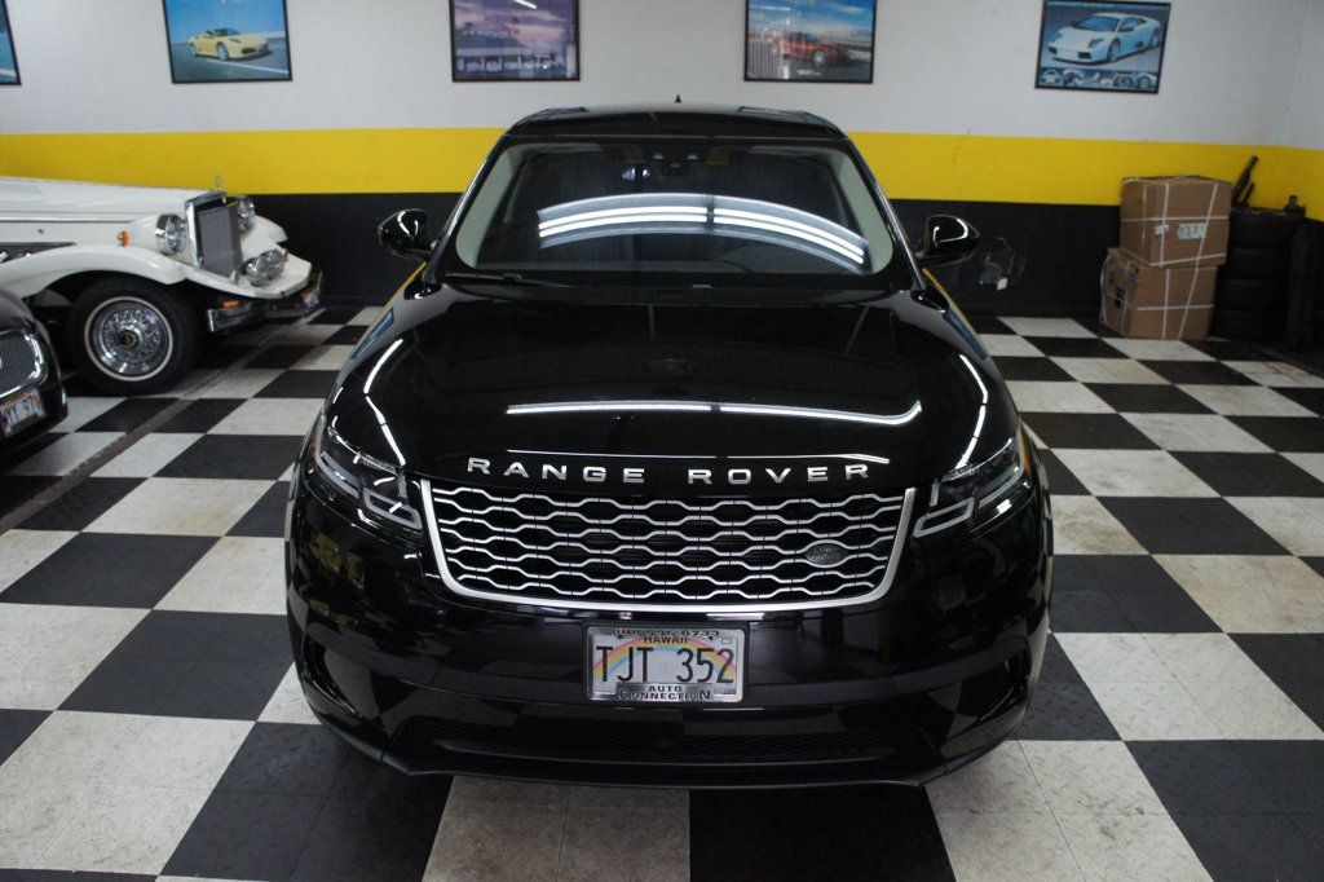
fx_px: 993
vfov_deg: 47.9
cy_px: 441
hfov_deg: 67.4
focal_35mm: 27
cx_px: 662
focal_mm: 18
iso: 1600
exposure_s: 1/250
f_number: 3.5
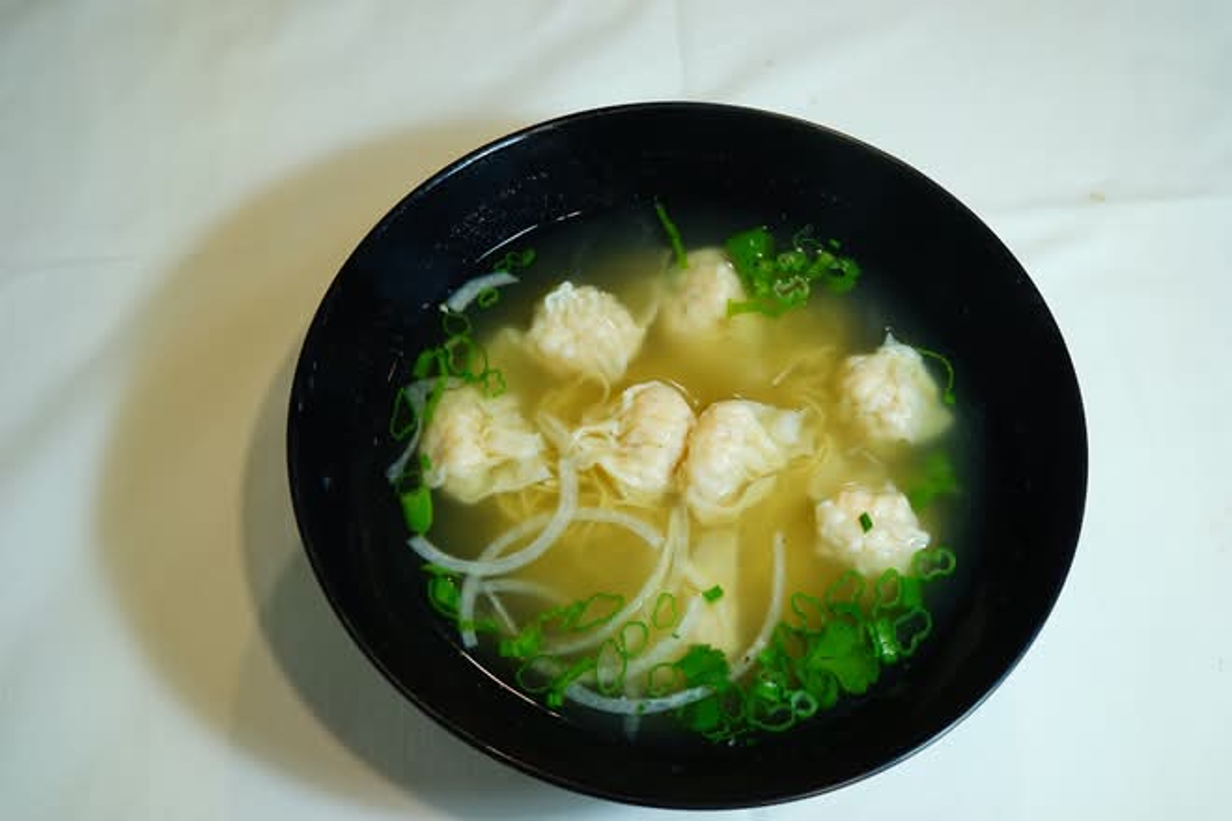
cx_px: 616
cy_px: 410
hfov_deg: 43.6
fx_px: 1540
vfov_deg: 29.9
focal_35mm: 45
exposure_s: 1/1.25
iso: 50
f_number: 8
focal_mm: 45
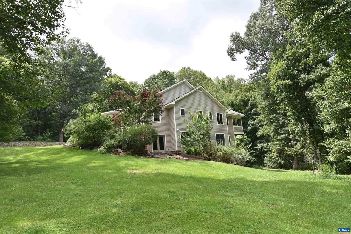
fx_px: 205
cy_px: 117
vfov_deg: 59.5
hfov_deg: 81.2
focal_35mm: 21
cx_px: 176
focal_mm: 14
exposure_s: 1/250
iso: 100
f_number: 6.3
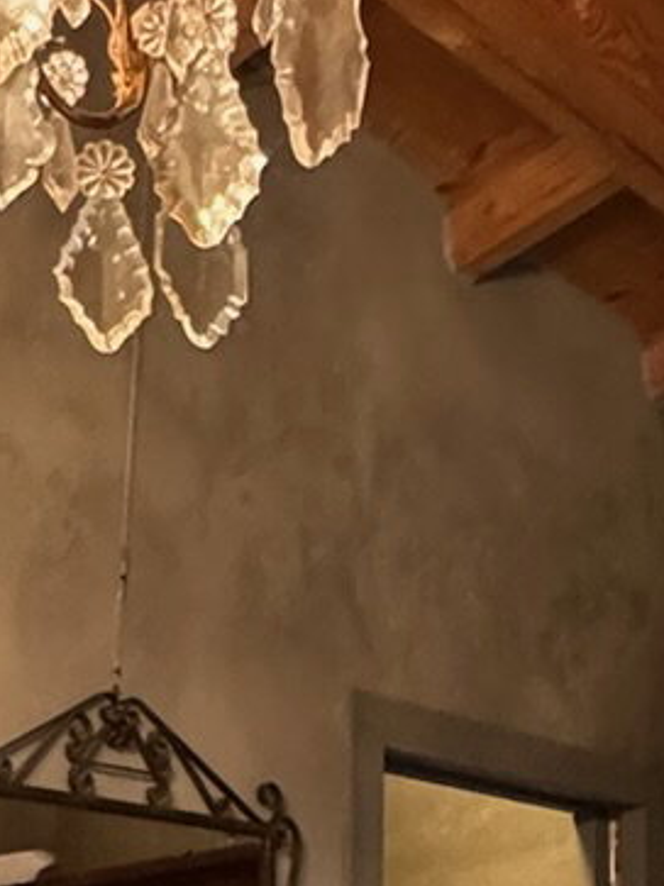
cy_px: 849
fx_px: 2022
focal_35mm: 79
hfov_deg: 18.4
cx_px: 596
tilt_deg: +6.3
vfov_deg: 23.8
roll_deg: -0.4
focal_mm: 2.22
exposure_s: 1/50
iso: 1000
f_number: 2.2
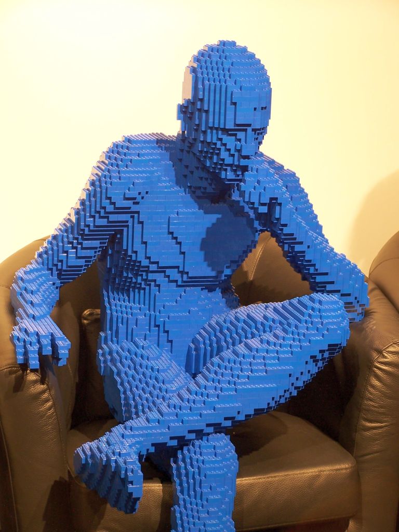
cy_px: 266
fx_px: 1614
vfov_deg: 18.7
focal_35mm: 105
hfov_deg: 14.1
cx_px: 200
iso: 80
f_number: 3.2
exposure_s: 1/2
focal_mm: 17.5
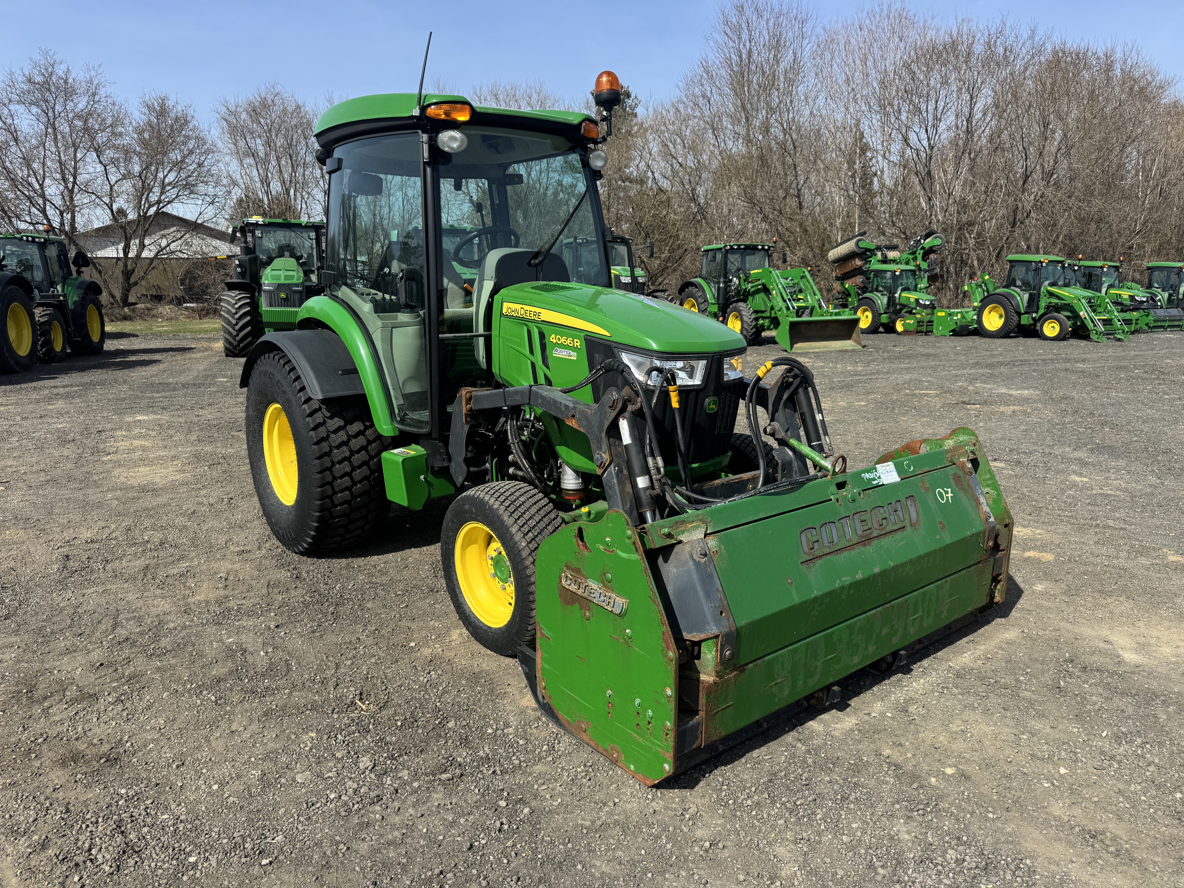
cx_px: 592
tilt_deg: -8.1
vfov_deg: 56.8
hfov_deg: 71.6
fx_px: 821
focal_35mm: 24
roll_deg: +1.2
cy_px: 444
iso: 80
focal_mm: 6.76
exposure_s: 1/3247
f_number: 1.78
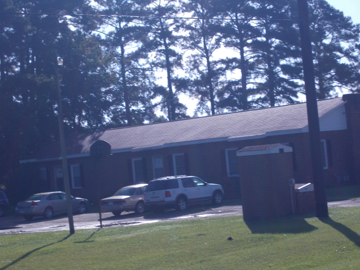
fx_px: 894
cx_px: 180
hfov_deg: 22.8
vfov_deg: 17.2
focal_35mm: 86
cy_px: 135
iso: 80
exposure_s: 1/80
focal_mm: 15.4
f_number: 15.8
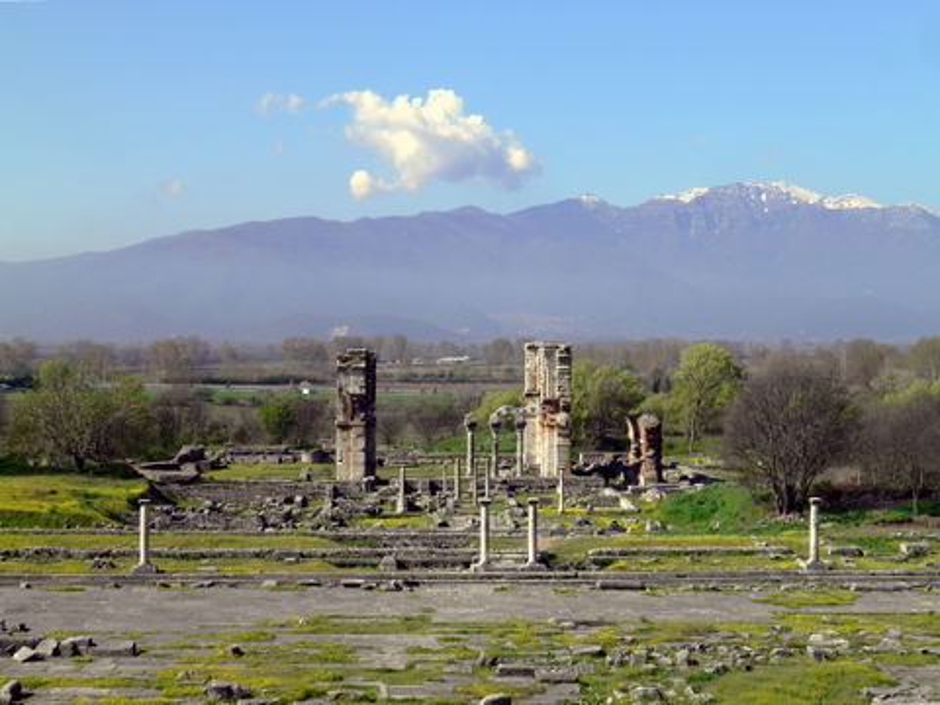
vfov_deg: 26.6
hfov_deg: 34.9
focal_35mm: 55
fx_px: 1494
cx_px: 470
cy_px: 352
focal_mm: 10
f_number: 5.8
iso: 50
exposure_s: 1/320
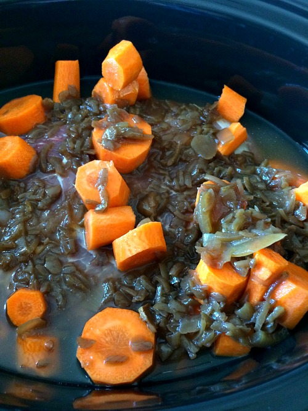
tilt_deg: -61.9
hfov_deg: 48.2
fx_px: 344
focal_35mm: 29
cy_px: 206
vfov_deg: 61.7
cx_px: 154
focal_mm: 4.15
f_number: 2.2
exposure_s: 1/17
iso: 320
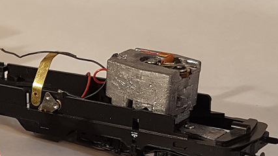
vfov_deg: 17.7
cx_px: -16
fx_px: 501
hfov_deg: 28.6
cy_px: 109
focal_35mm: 68
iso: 80
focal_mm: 4.2
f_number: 1.7
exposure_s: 1/50
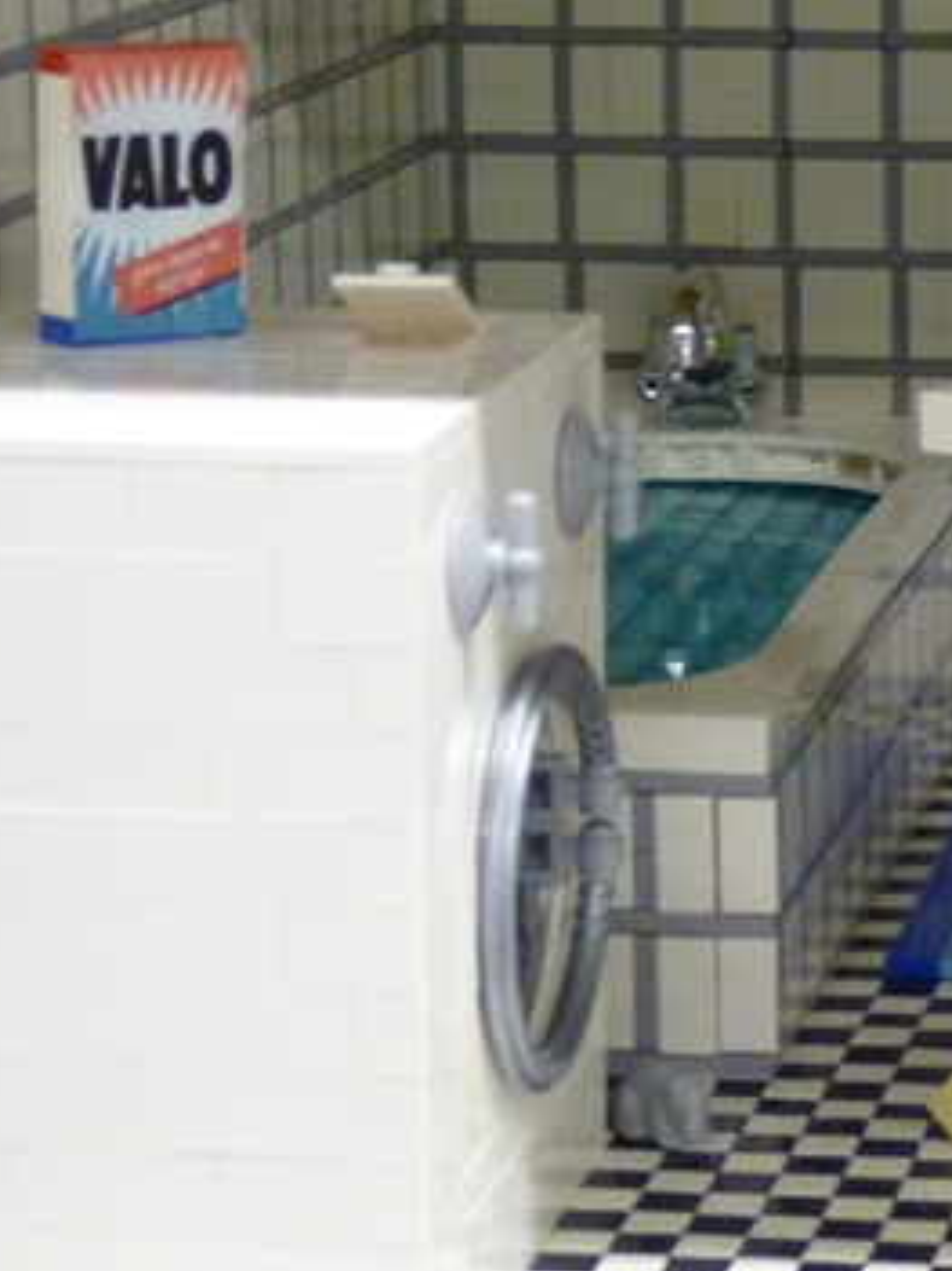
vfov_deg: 13.8
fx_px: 5247
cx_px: 1216
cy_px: 344
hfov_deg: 10.2
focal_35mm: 143
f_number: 3.2
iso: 400
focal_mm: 8.7
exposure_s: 1/6
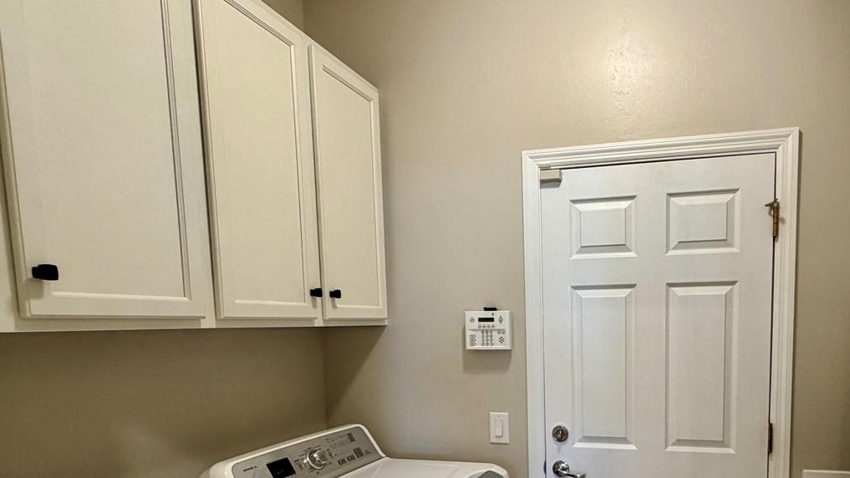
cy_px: 375
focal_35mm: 24
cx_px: 564
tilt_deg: -4.8
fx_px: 541
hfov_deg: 74.1
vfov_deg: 45.5
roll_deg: +0.6
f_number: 2.2
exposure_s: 1/60
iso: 200
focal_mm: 2.22
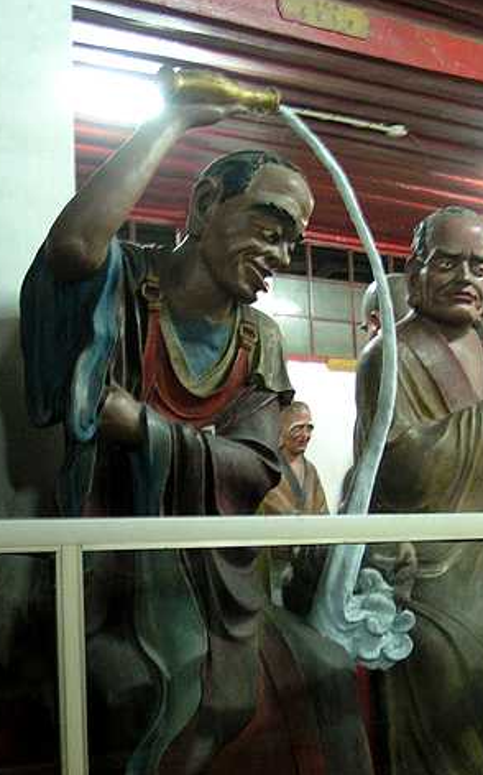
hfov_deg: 20.9
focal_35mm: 62
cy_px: 387
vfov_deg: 33.0
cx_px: 238
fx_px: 1307
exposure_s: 1/3
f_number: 2.8
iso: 200
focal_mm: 6.6
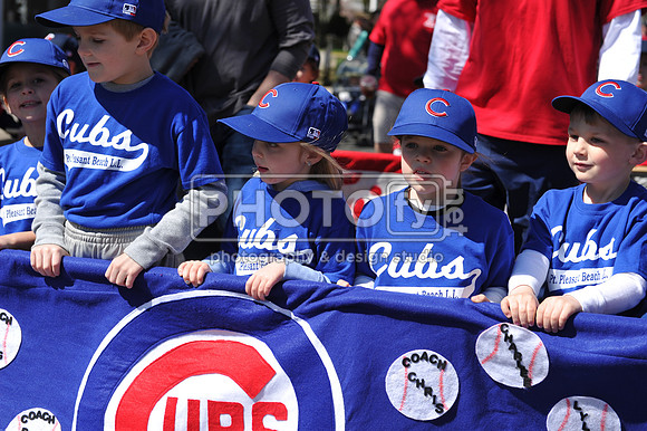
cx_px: 324
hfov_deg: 28.9
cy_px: 216
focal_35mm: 70
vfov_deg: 19.4
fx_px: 1257
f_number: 5
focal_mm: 70
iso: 200
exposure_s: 1/800
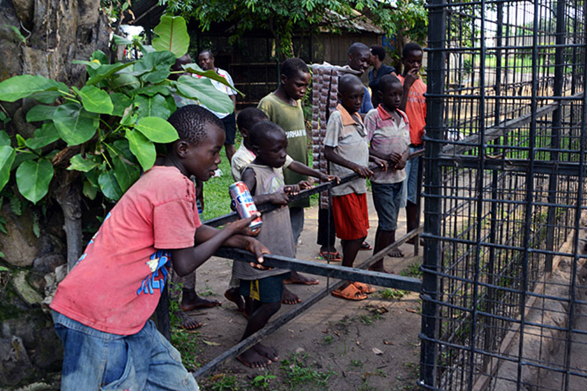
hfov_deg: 58.7
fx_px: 522
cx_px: 294
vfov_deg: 41.1
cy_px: 196
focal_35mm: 32
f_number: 6.3
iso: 320
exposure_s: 1/80
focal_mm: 32
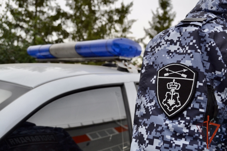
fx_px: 246
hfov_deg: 49.6
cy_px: 76
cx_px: 114
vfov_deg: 34.2
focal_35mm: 39
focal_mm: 26
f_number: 5.6
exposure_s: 1/125
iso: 360
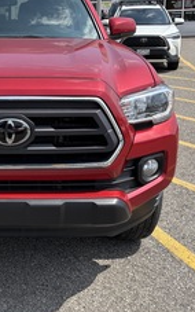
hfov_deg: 24.0
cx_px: -11
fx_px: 433
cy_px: 124
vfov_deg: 39.4
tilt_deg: -13.1
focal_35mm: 51
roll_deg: +2.0
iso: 50
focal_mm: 5.96
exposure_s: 1/2857
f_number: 1.6
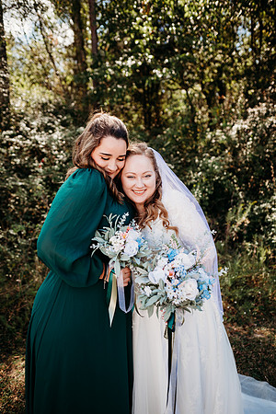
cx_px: 138
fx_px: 276
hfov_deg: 53.1
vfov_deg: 73.7
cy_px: 207
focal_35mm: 24
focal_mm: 24
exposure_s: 1/800
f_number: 2.2
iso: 100
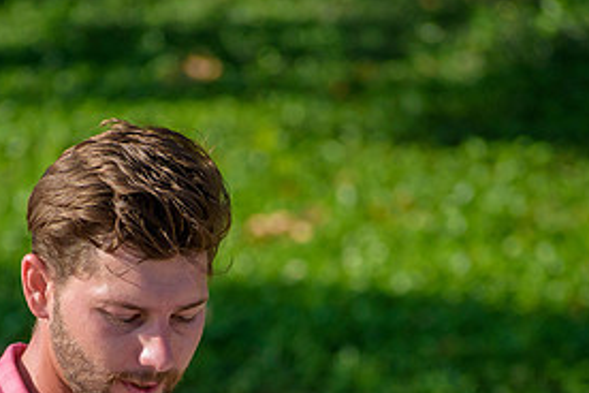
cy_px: 405
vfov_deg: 1.7
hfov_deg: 2.6
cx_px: 248
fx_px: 12875
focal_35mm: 787
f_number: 6
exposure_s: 1/1600
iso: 400
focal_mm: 250
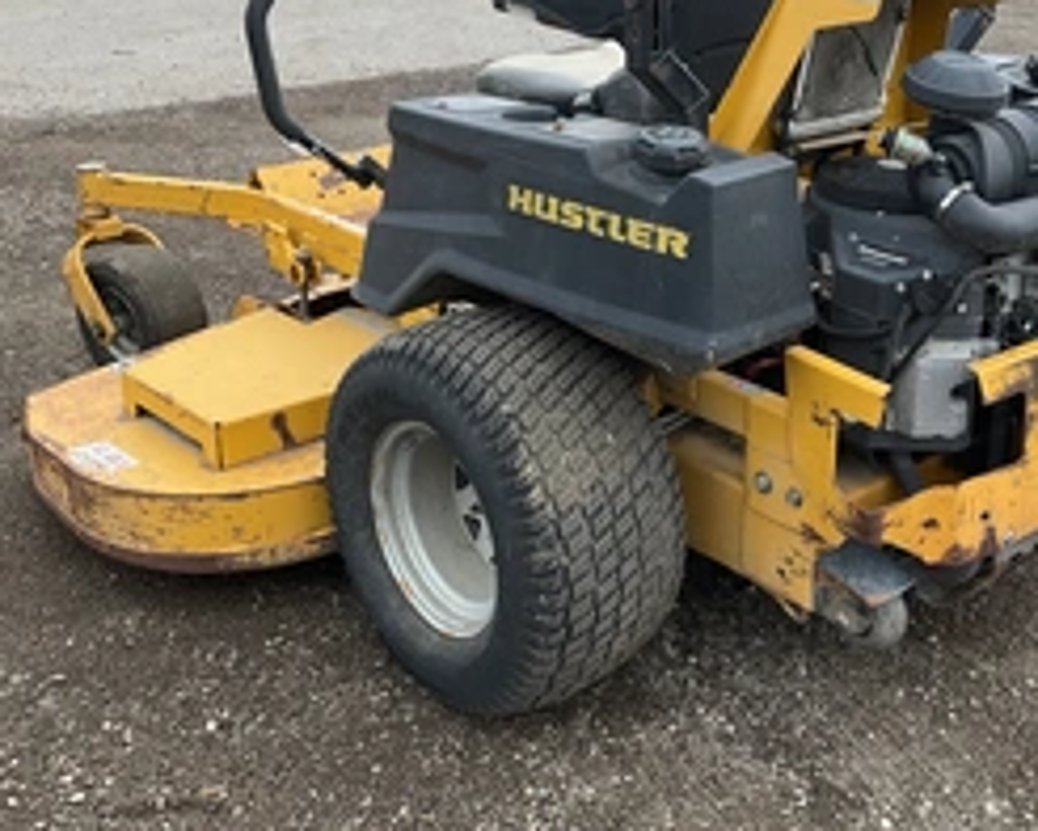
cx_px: 700
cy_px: 308
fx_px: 1414
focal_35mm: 46
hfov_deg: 39.8
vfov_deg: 32.6
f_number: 1.8
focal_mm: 3
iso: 25
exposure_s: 1/279
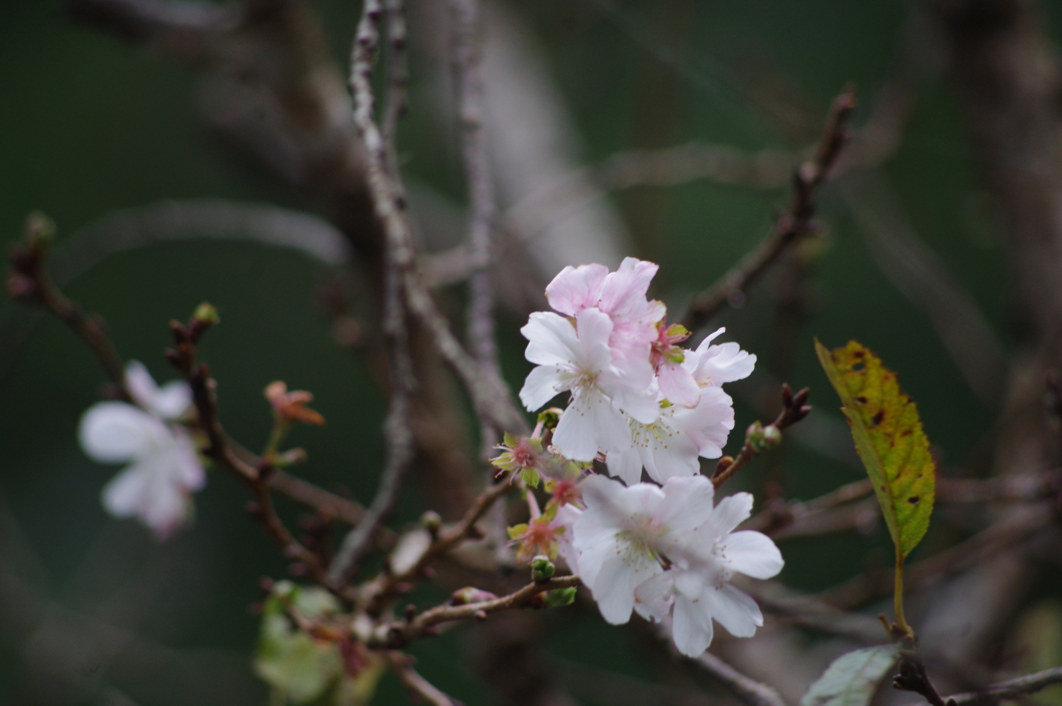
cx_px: 531
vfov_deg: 3.0
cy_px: 353
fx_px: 13260
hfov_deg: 4.6
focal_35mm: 450
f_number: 7.1
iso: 400
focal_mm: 300
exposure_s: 1/320
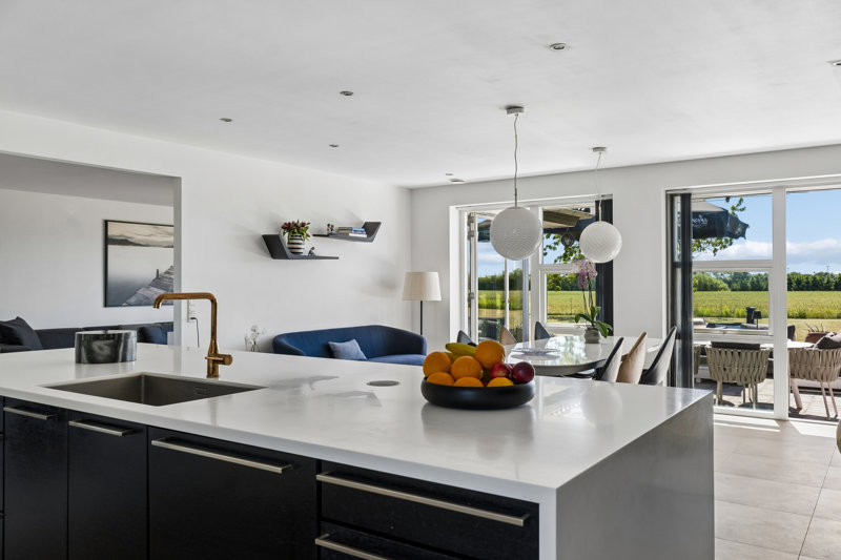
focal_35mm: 28
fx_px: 666
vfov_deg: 45.7
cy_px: 280
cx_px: 420
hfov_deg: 64.6
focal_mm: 19
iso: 200
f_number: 8
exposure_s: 1/15
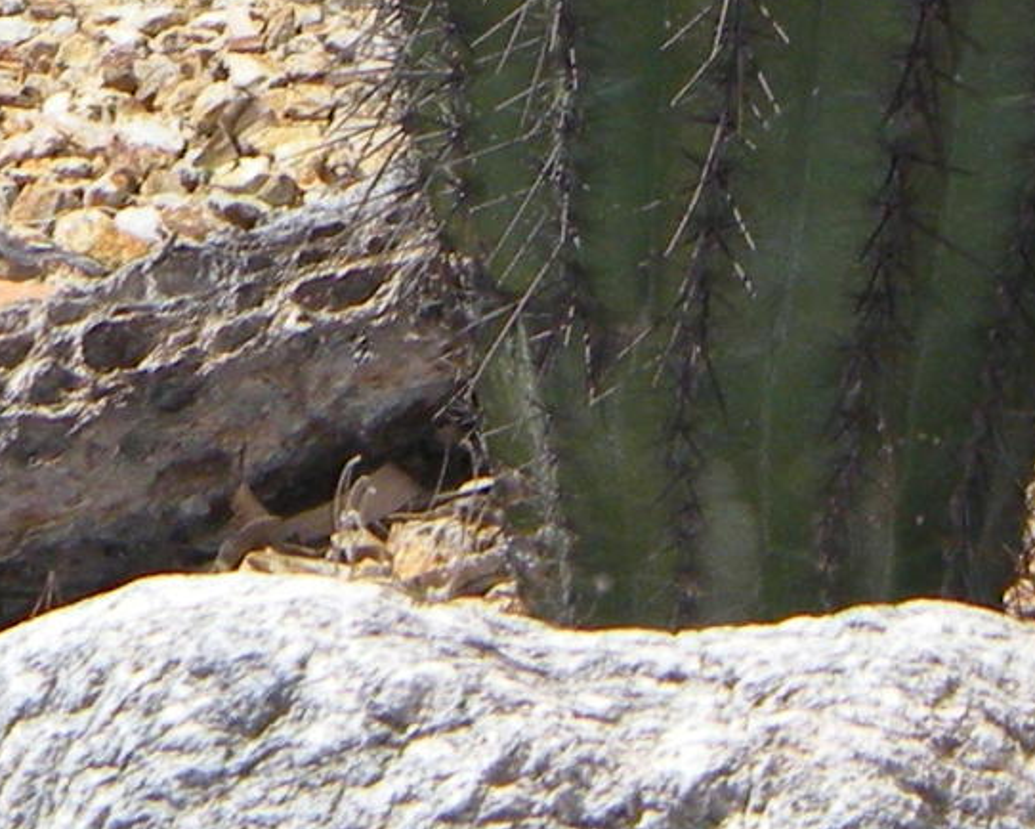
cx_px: 1117
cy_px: -779
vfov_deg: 7.9
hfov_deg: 10.1
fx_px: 5792
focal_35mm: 189
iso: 89
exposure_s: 1/898
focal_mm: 5.9
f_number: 3.8
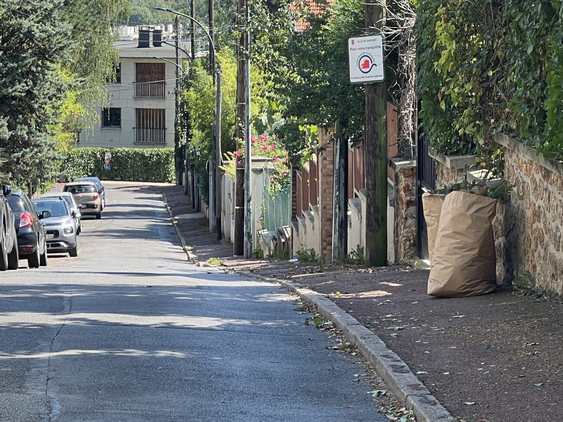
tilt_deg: -4.5
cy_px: 191
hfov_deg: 12.9
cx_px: 121
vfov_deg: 9.8
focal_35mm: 152
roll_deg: +0.0
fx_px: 2472
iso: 32
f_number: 2.8
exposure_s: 1/198
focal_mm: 9
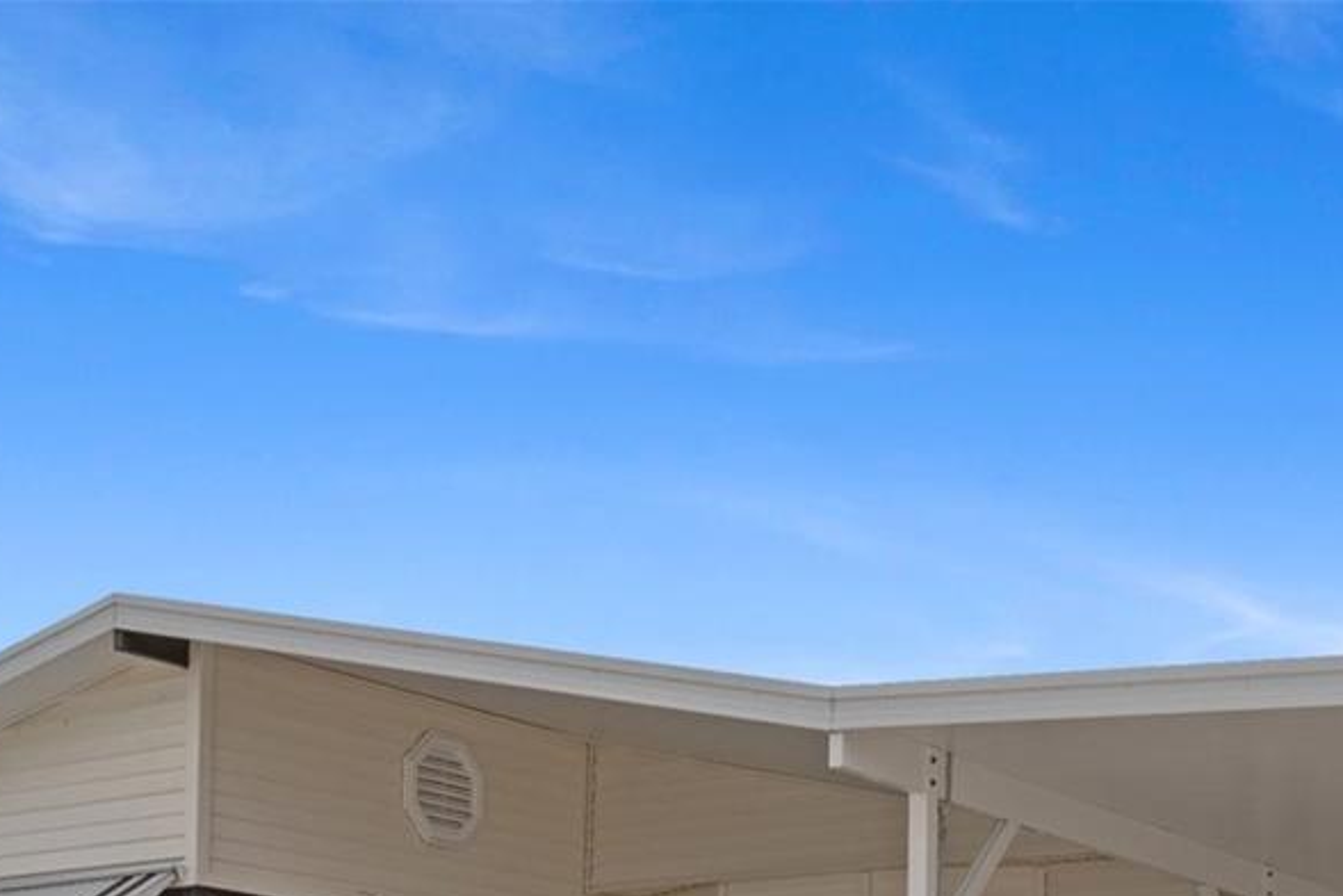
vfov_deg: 20.5
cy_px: 1213
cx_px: 914
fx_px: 2218
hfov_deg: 33.3
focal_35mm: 59
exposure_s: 1/320
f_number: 8
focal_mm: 14.6
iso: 100
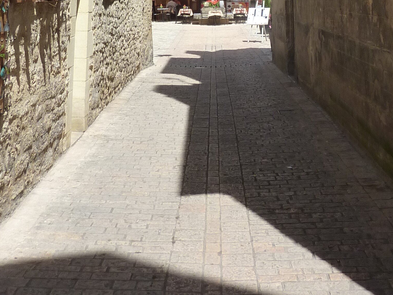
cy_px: -63
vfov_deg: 22.4
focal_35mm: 60
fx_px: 681
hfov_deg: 32.2
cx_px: 215
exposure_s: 1/400
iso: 125
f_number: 4.5
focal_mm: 4.1
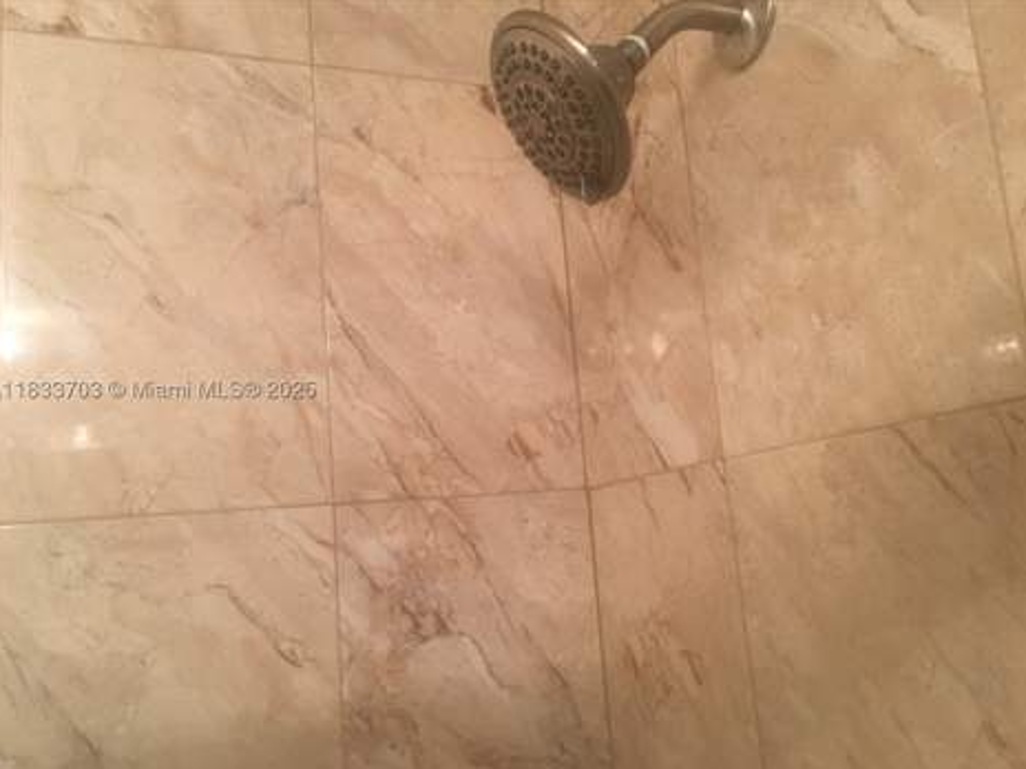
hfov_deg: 60.0
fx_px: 889
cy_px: 393
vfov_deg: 46.8
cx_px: 511
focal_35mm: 30
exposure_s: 1/30
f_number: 2.2
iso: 100
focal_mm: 4.15
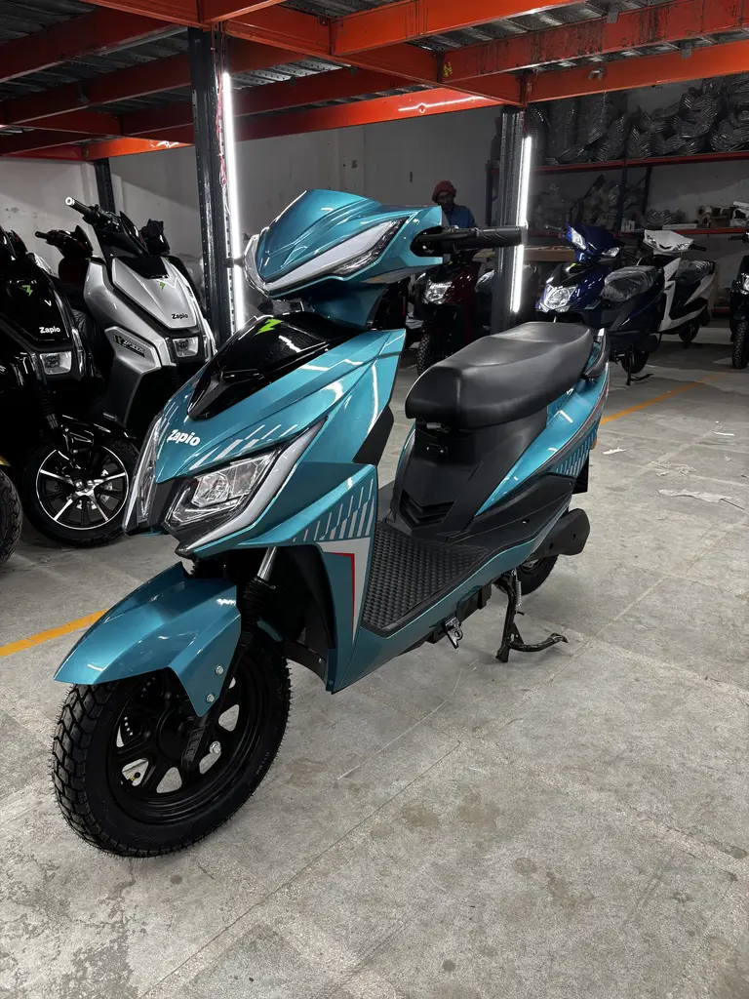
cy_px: 500
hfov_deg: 53.1
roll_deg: +0.4
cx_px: 374
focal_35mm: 26
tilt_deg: -18.3
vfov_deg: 67.3
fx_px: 750
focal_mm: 5.96
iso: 125
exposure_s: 1/50
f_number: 1.6
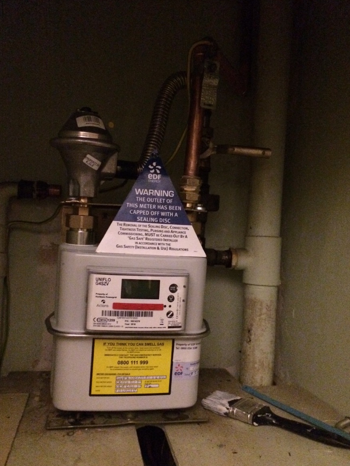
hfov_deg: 46.8
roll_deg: -2.7
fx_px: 404
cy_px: 236
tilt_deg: +0.7
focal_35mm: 30
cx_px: 173
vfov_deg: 60.0
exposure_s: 1/17
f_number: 2.2
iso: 800
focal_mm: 4.15
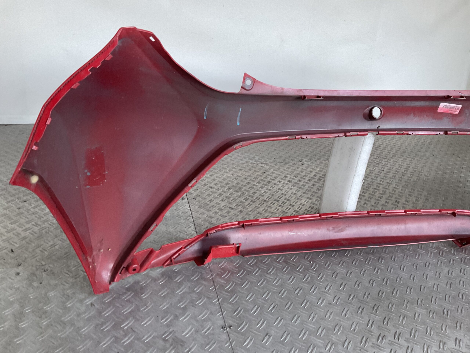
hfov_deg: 61.7
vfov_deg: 48.2
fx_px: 394
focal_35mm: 29
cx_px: 235
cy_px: 176
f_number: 1.8
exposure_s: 1/50
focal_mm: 3
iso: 100
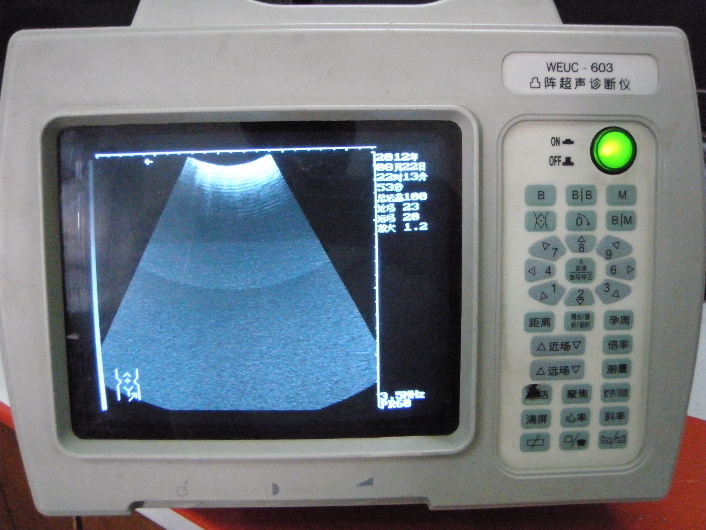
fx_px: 775
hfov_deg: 49.0
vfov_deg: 37.7
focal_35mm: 38
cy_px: 265
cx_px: 353
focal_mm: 6.7
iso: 1250
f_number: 3.5
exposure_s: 1/20
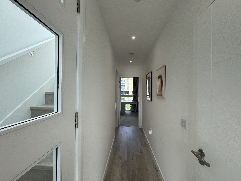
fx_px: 97
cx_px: 120
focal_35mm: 14
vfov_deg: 85.7
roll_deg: -0.6
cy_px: 90
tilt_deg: +0.9
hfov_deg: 102.1
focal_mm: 2.22
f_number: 2.2
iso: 40
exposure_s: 1/171
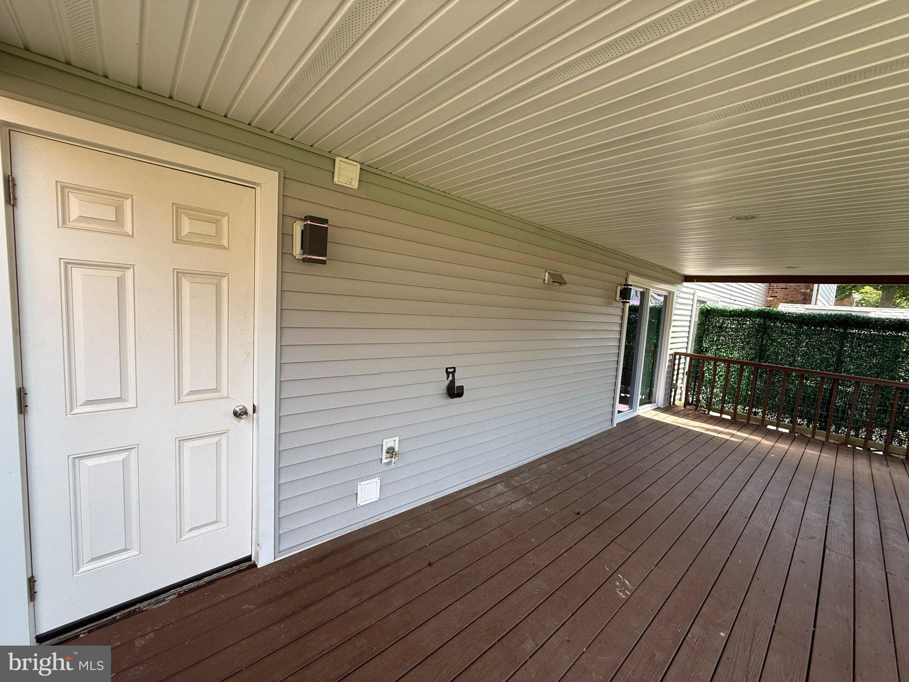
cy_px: 341
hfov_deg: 102.1
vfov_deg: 85.7
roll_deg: -3.7
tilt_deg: -4.0
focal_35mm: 14
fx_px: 368
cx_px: 454
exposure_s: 1/242
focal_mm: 2.22
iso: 64
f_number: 2.2
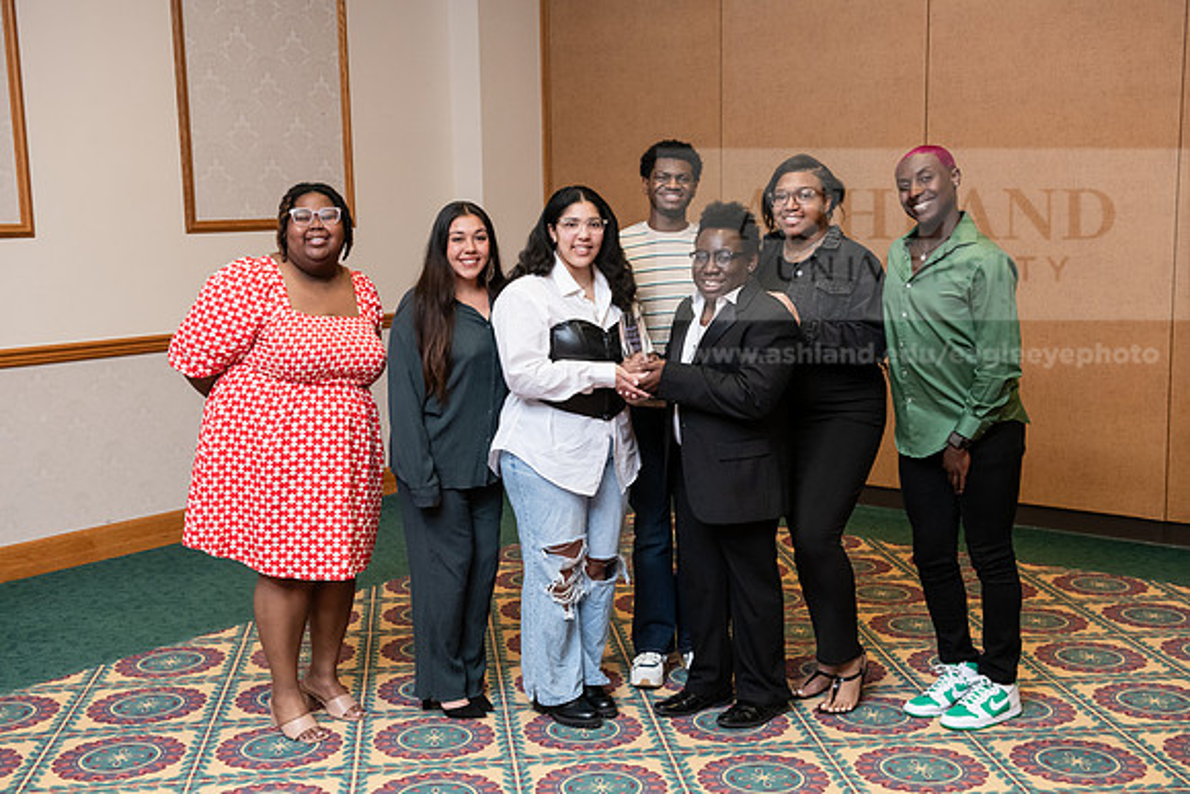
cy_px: 397
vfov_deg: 28.1
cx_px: 595
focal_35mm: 48
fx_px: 1587
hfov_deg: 41.1
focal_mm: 48
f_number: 4.5
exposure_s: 1/200
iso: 2000
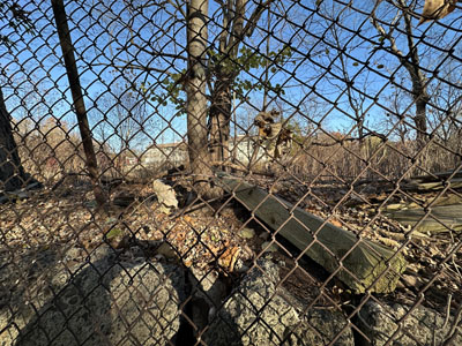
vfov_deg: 85.7
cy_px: 173
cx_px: 231
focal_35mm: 14
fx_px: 187
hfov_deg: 102.1
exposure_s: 1/473
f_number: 2.2
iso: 40
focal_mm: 2.22
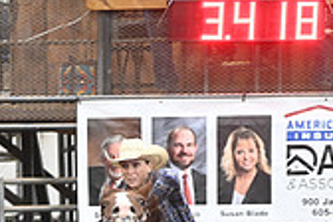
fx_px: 6400
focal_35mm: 692
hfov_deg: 3.0
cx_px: 178
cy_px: 376
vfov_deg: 2.0
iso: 3200
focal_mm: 200
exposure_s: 1/250
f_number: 2.8
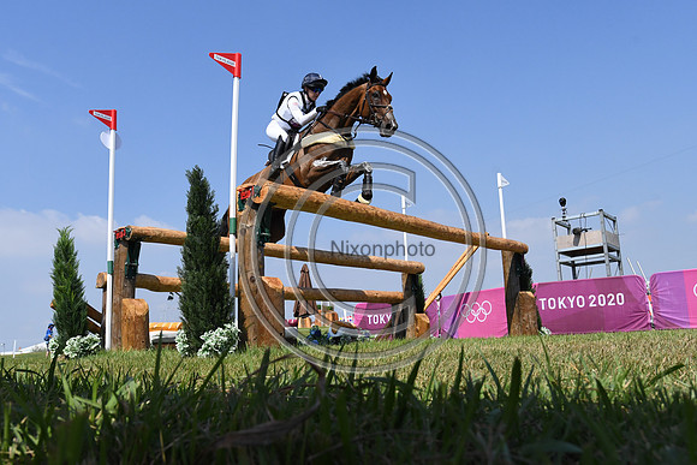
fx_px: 639
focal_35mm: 33
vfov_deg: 40.0
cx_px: 348
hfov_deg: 57.2
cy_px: 232
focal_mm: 22
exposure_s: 1/3200
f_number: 8
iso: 1000
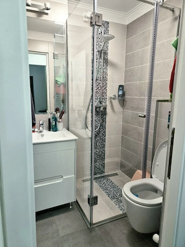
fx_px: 164
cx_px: 92
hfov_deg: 58.9
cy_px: 124
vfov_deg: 73.9
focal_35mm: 23
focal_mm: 5.4
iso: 200
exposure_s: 1/100
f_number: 1.8
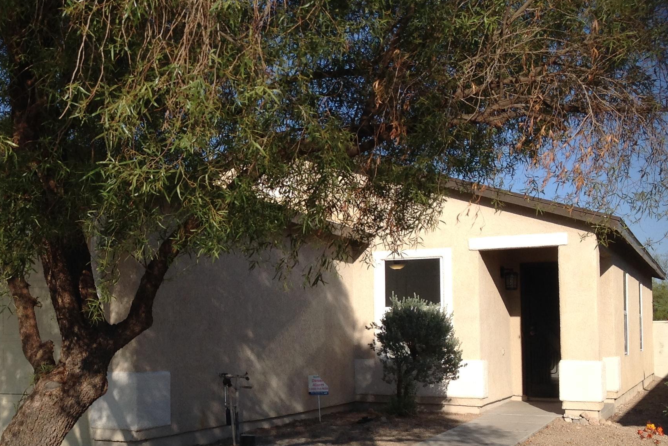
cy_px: 297
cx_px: 214
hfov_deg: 35.8
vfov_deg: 24.5
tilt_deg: +3.8
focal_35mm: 55
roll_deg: +0.1
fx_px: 1020
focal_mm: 4.28
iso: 50
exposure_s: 1/2016
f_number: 2.4
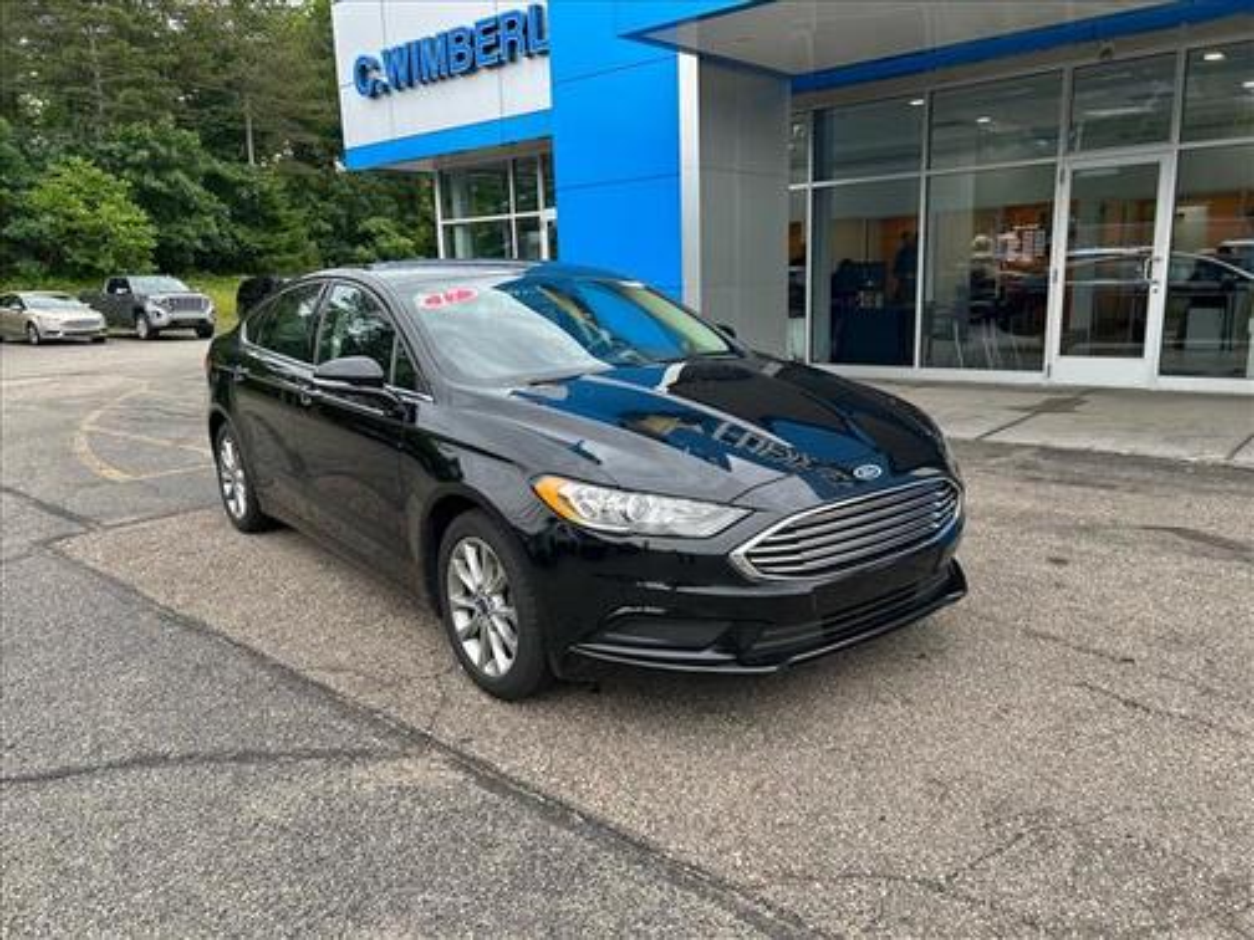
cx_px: 627
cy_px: 470
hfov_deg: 67.3
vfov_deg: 53.1
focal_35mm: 26
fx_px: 942
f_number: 1.5
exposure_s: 1/391
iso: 50
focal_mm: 5.7
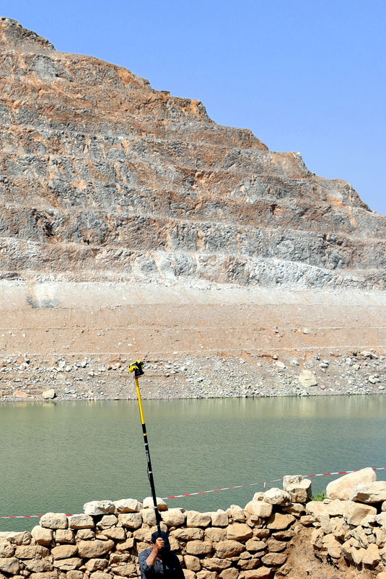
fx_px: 1078
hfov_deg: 20.1
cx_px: 71
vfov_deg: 29.6
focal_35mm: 67
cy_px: 441
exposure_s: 1/320
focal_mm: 28
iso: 100
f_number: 9
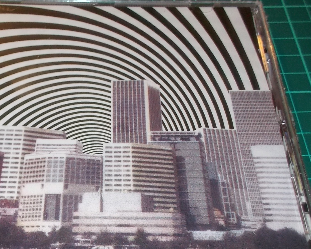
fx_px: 433
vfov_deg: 31.9
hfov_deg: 38.9
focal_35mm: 47
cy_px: 164
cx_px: 96
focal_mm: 4.1
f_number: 3.3
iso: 200
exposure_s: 1/30
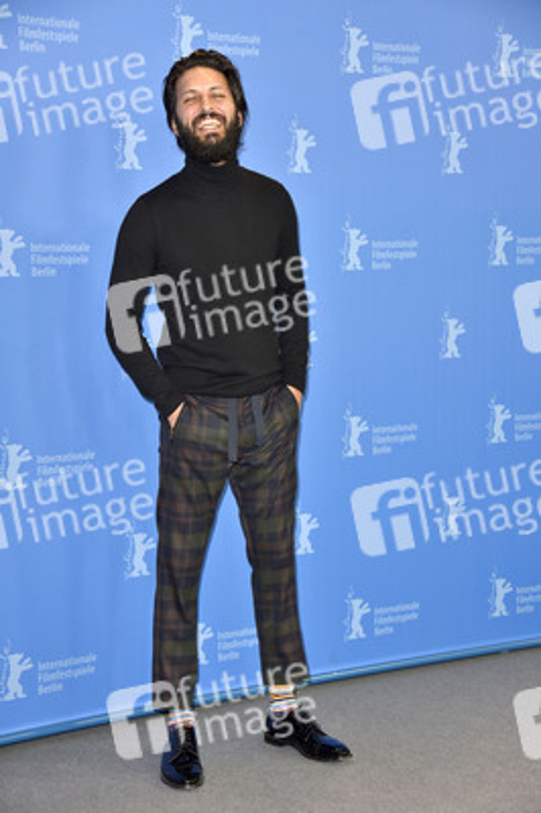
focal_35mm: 78
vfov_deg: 26.0
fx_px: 1761
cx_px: 270
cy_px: 406
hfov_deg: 17.5
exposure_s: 1/125
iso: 640
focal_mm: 78
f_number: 5.6
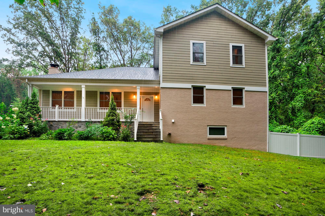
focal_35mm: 16
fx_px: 144
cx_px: 162
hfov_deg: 96.7
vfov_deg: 73.7
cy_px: 108
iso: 200
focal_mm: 16
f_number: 8
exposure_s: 1/30
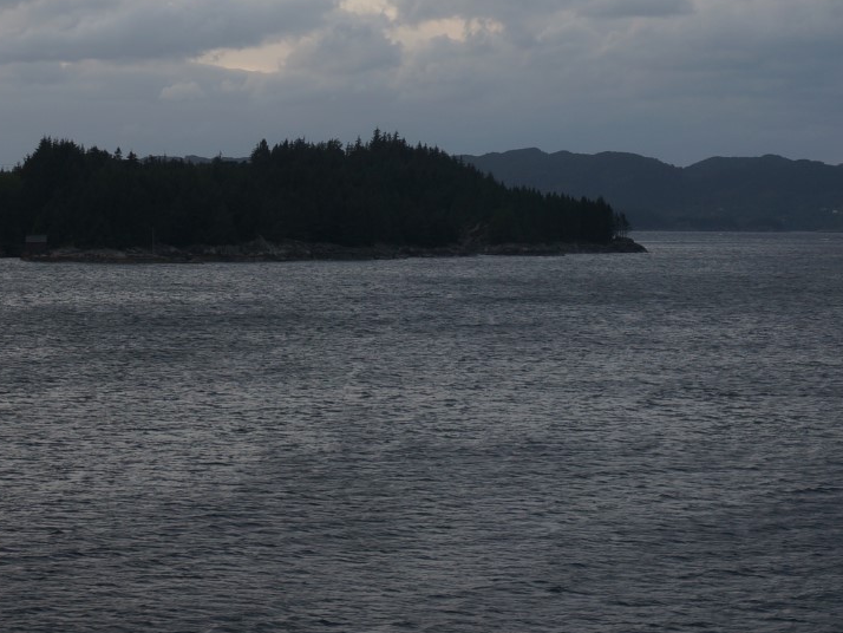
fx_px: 2438
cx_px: 512
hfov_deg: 19.6
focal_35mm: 100
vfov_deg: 14.7
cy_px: 164
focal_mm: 31
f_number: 6.3
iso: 100
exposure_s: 1/100
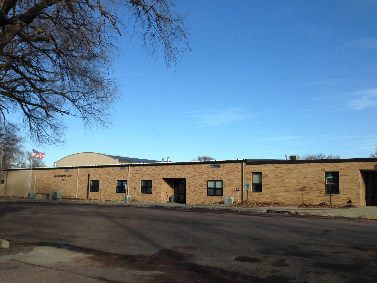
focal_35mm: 33
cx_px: 188
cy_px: 142
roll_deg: -2.1
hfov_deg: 55.4
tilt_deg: +6.1
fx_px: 359
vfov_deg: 42.9
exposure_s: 1/1004
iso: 50
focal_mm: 4.12
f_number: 2.4
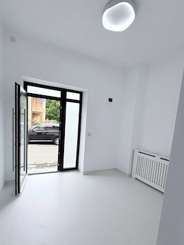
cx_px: 82
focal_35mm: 17
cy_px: 139
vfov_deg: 90.5
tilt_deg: -7.2
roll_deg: -4.4
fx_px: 120
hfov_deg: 74.5
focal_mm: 2.22
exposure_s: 1/139
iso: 40
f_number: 2.2
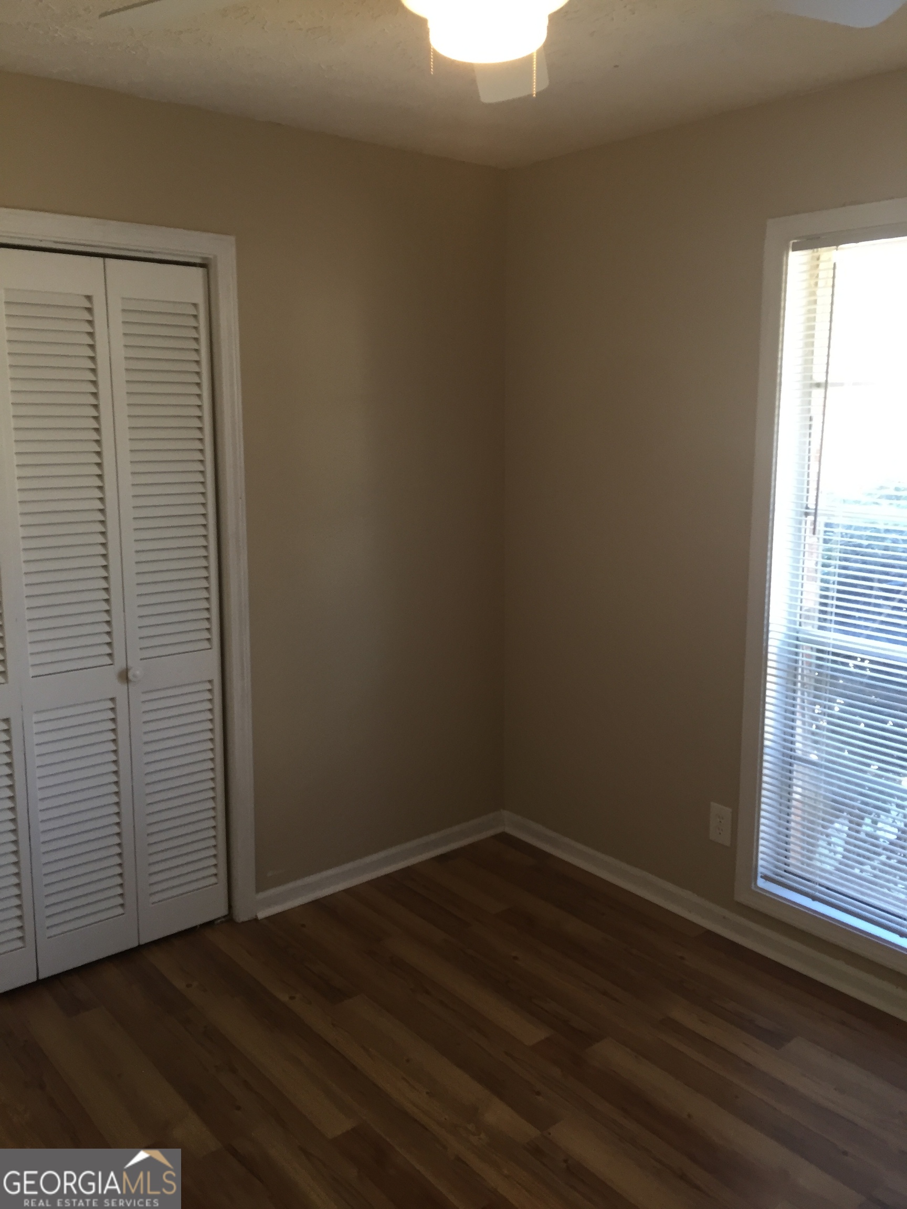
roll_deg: -0.2
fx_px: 1013
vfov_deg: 61.7
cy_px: 604
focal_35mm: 29
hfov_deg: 48.2
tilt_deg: -7.9
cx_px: 454
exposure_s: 1/30
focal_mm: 4.15
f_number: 2.2
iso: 80
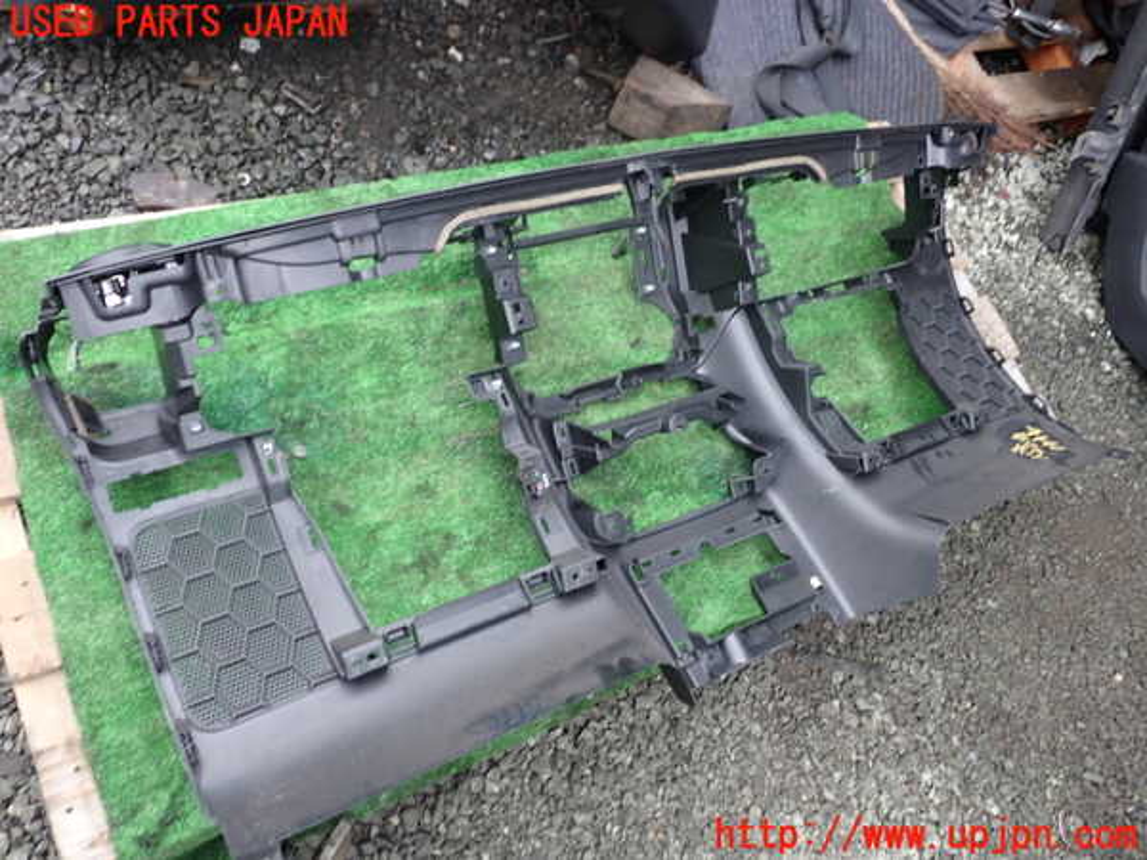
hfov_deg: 60.0
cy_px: 430
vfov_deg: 46.8
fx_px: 994
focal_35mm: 30
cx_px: 574
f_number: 2.3
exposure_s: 1/60
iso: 125
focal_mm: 5.4
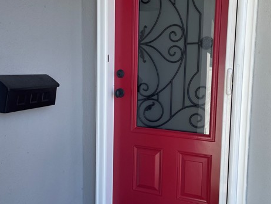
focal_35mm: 36
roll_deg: -1.6
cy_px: 101
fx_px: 282
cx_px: 155
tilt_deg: -5.3
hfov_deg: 51.1
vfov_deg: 39.7
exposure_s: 1/1033
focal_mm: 4.2
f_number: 1.6
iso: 50
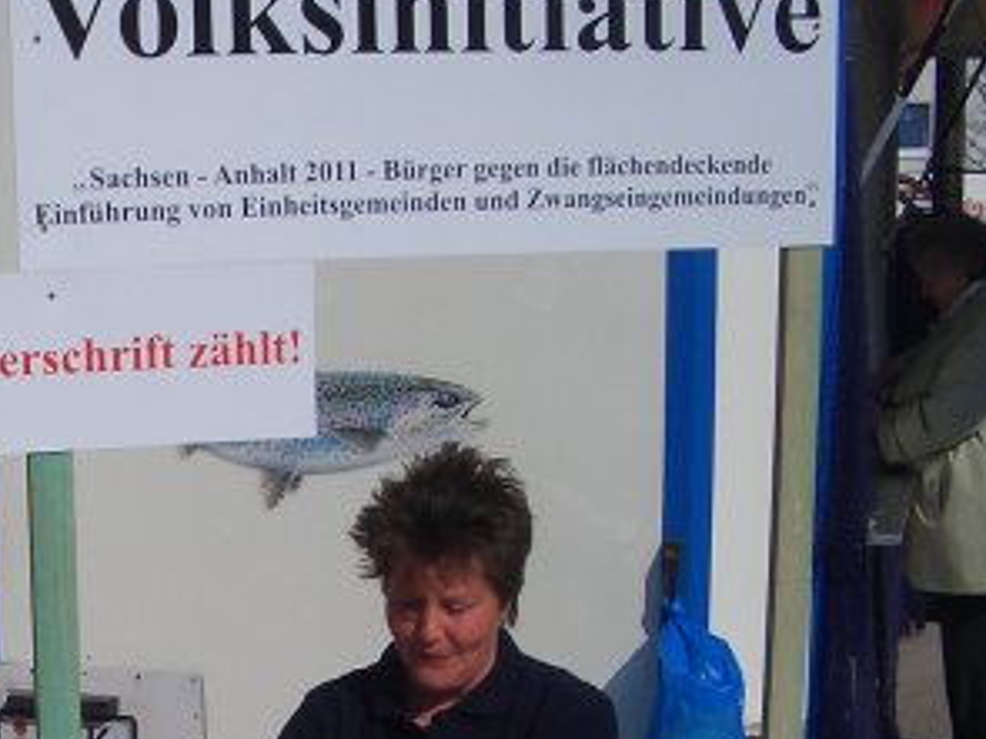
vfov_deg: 19.1
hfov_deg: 24.7
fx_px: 2164
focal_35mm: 76
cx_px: 43
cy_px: 652
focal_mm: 5.8
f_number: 4.3
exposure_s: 1/1600
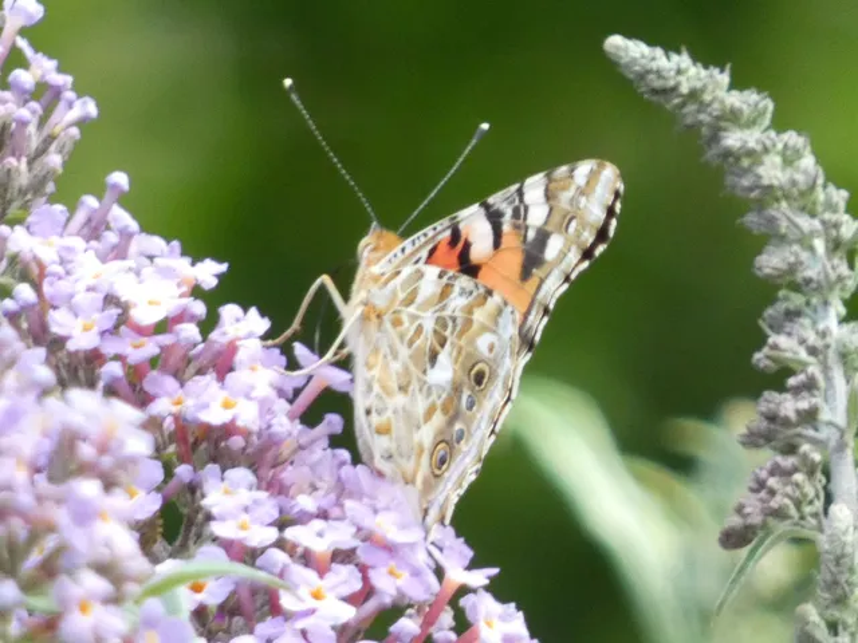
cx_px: 429
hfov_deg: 1.7
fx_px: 29743
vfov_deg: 1.2
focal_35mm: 1200
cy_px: 322
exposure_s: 1/125
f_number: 5.9
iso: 500
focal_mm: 215
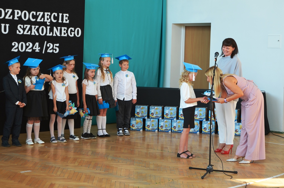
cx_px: 142
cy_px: 94
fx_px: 614
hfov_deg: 26.0
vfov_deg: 17.4
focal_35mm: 78
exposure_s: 1/80
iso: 400
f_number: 5.6
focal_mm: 52
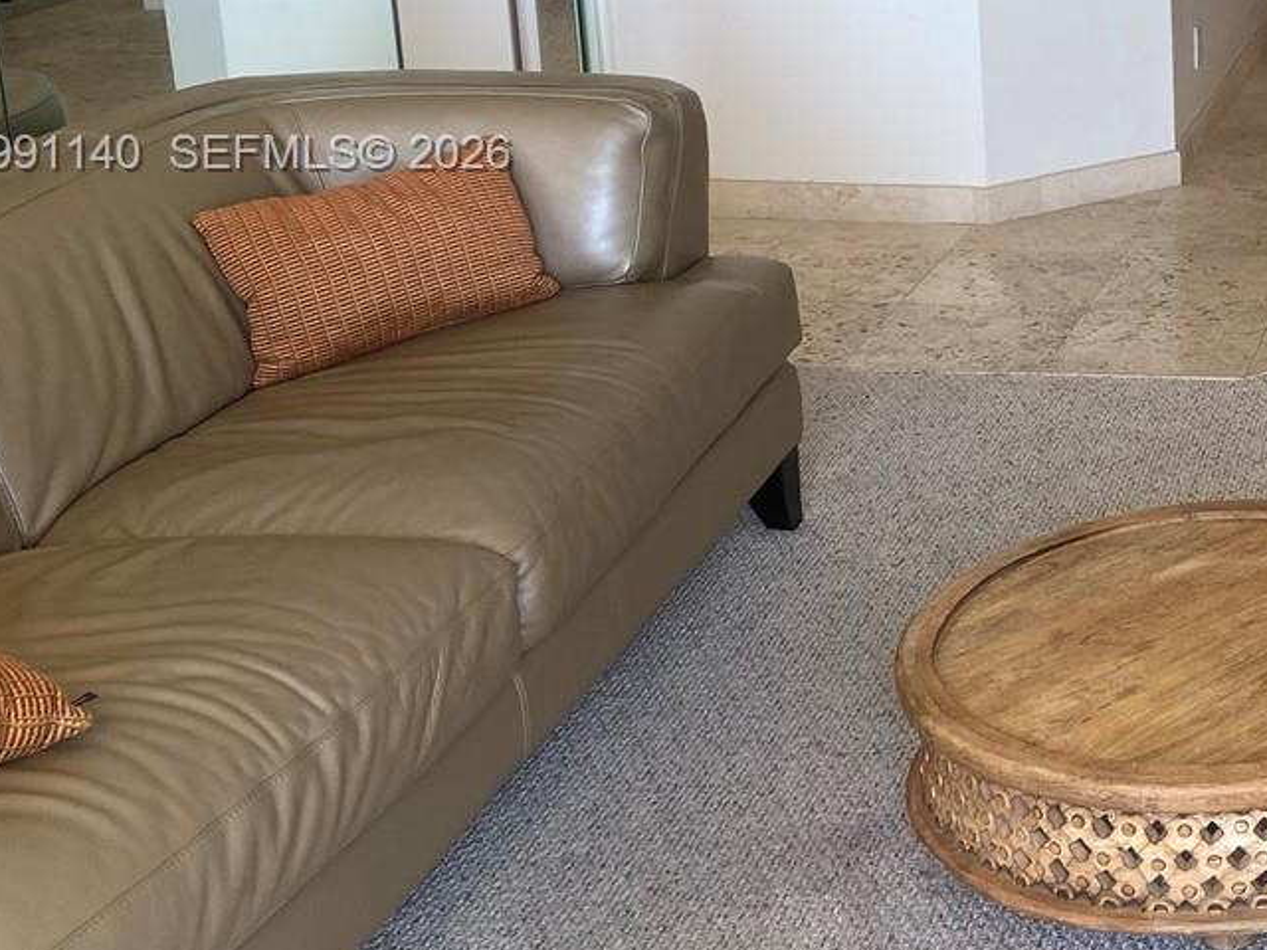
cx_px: 1479
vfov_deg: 22.2
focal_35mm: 65
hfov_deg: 26.8
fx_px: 2379
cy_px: 156
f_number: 1.8
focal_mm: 4.25
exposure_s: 1/120
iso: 64
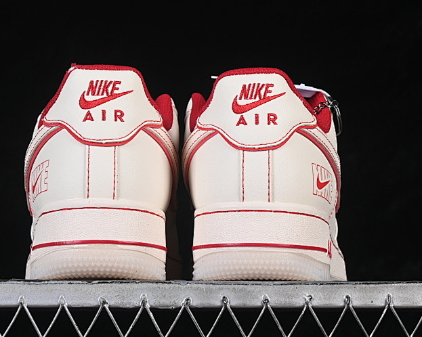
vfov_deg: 12.6
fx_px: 1523
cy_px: 129
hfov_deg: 15.8
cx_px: 182
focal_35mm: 122
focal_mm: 50
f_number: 8
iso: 160
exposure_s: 1/80
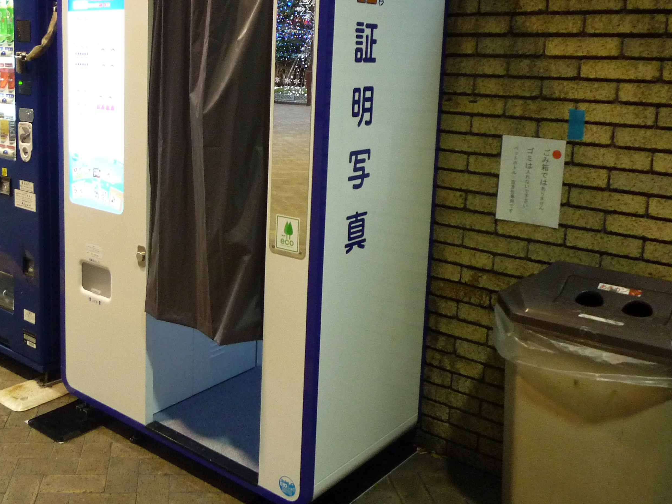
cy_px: 171
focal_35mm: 37
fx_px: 718
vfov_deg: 38.3
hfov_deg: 48.8
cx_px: 195
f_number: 2.8
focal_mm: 4.4
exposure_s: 1/30
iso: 320
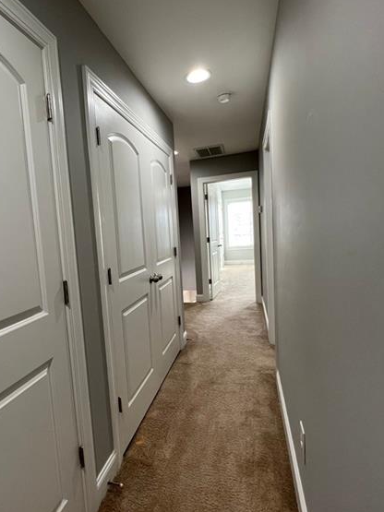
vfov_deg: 87.8
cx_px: 136
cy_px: 256
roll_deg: +4.6
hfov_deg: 70.0
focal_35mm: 18
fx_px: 266
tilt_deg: -4.8
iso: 200
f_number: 1.8
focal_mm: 1.57
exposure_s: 1/120
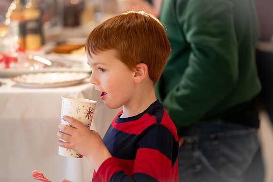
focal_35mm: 165
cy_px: 91
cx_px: 136
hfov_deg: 12.4
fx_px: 1251
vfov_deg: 8.3
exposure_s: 1/500
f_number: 2.8
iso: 2500
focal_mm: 165
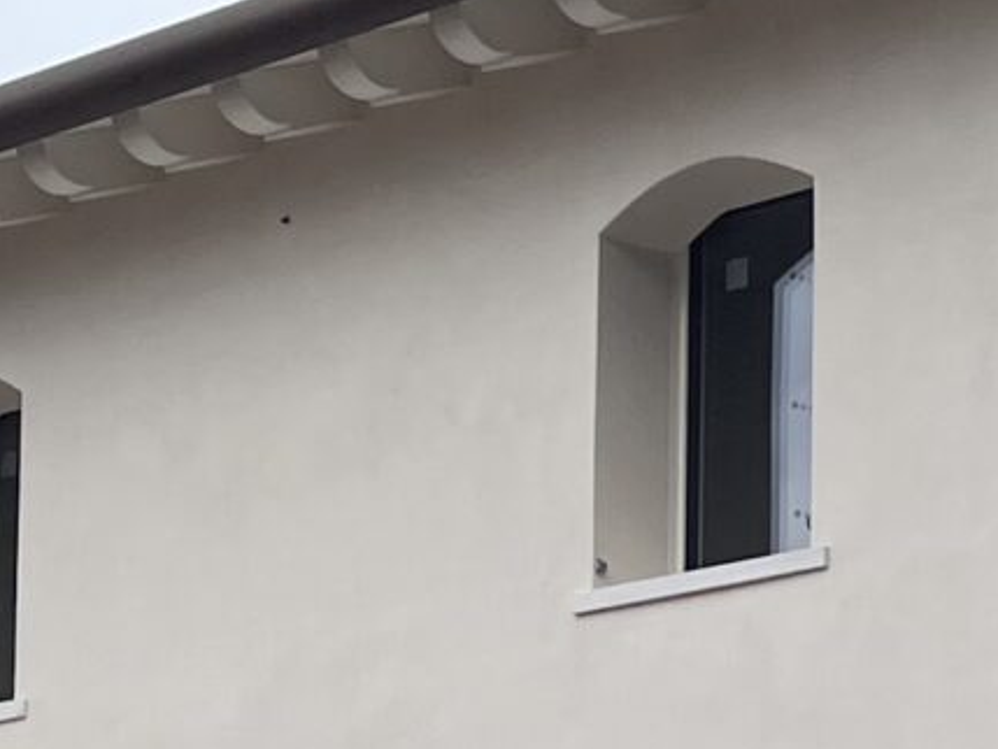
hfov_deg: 12.7
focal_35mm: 155
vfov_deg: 9.4
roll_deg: +0.0
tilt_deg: +6.0
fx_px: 4470
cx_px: 705
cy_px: 1021
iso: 50
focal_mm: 5.7
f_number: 1.5
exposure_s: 1/859
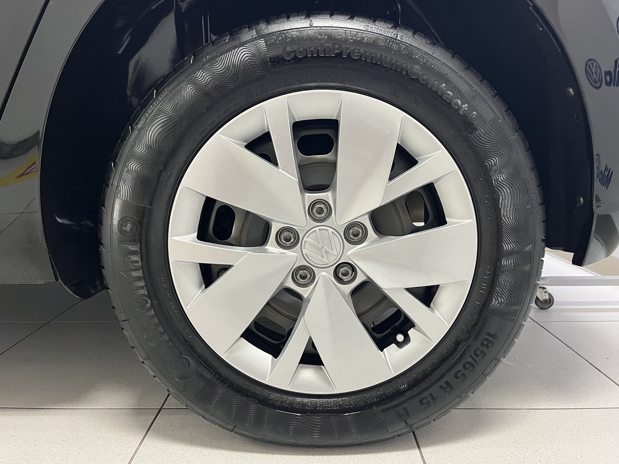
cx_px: 310
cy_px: 232
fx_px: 465
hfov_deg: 67.3
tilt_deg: -10.5
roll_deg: -0.1
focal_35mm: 26
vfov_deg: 53.1
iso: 320
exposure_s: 1/60
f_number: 1.6
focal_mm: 5.1
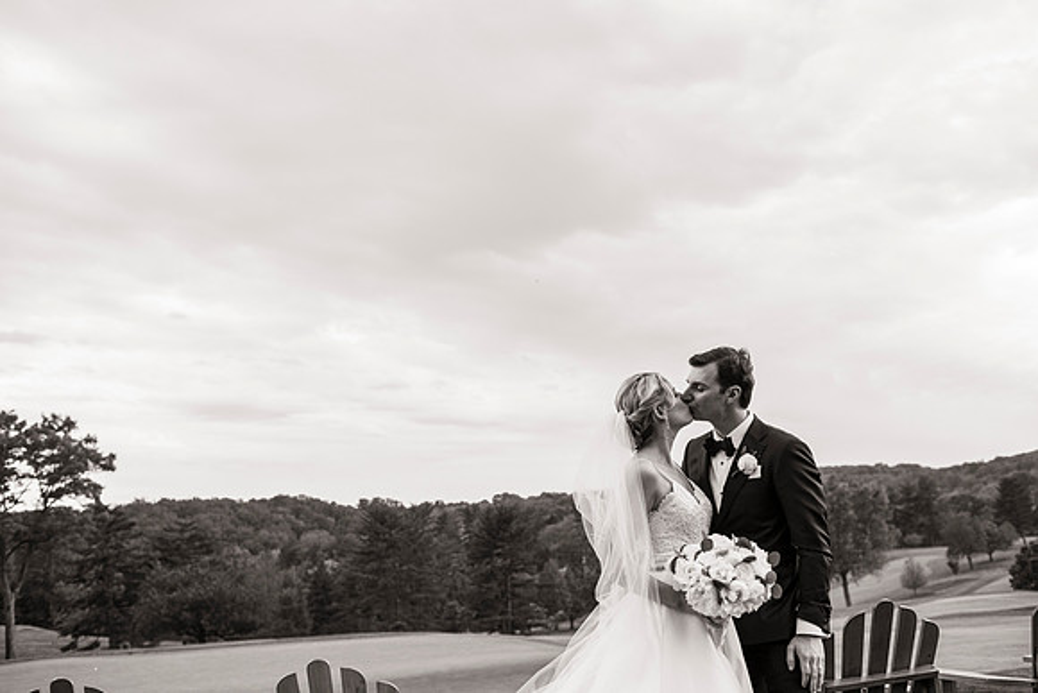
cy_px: 346
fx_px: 1009
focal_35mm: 35
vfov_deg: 37.9
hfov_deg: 54.4
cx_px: 519
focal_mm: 35
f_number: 2.5
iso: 800
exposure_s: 1/1600
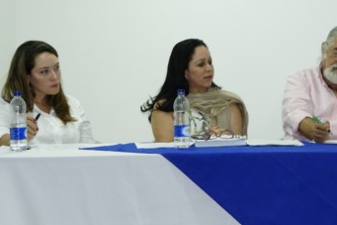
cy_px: 74
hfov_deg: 17.1
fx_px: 1112
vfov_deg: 11.5
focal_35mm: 119
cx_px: 255
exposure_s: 1/100
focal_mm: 45
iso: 1600
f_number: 5.6
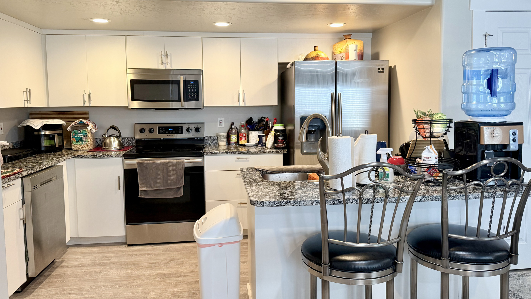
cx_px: 261
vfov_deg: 42.8
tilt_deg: -5.2
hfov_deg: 69.8
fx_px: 380
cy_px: 130
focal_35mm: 27
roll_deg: +0.7
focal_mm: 6.76
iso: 200
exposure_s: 1/120
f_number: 1.78
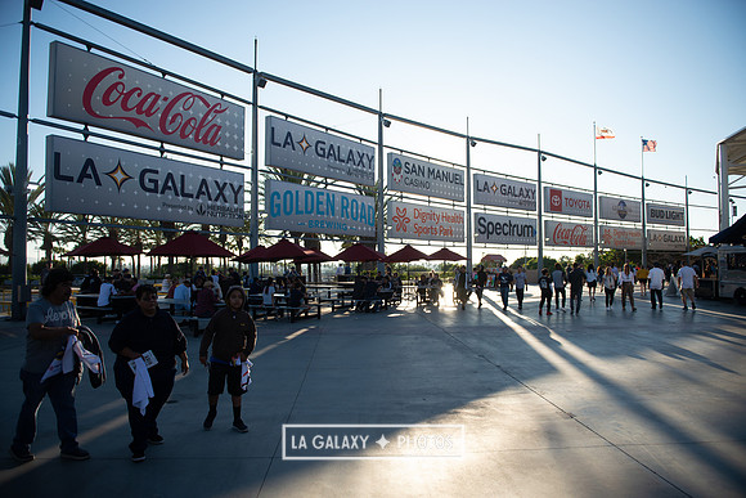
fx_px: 497
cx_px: 373
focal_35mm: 24
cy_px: 249
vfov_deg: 53.2
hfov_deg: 73.7
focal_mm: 24
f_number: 2.8
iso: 200
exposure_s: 1/2500
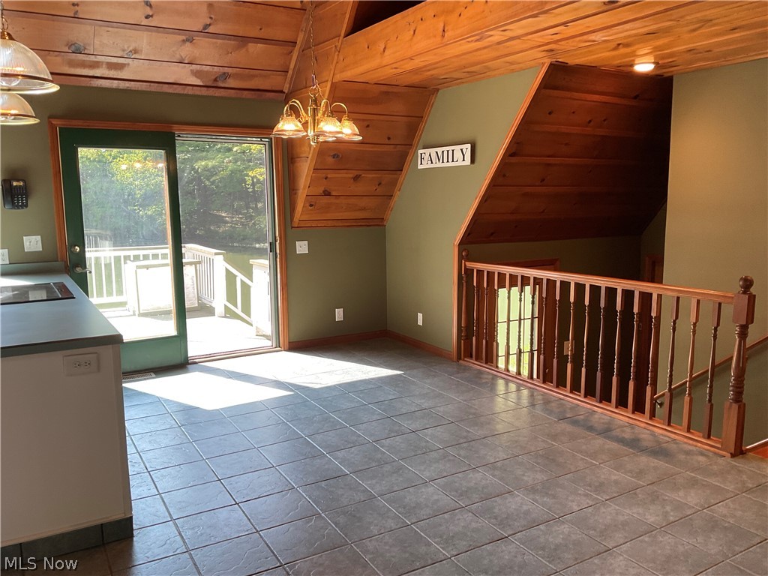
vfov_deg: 48.2
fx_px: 643
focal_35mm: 29
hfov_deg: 61.7
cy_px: 288
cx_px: 384
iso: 64
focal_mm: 3
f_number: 1.8
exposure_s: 1/120
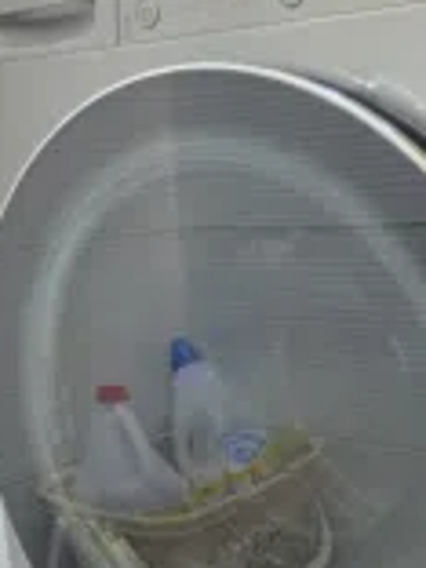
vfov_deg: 32.4
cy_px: 386
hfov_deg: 24.6
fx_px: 968
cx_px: 302
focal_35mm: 59
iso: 2500
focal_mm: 6.3
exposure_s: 1/100
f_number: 1.7
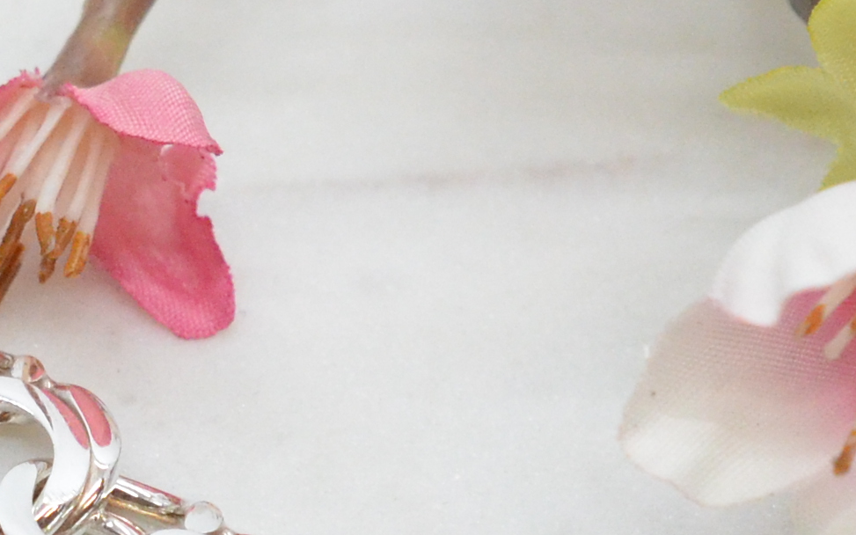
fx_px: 7208
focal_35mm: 309
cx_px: 7
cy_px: 477
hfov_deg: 6.8
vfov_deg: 4.2
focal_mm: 40
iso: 2500
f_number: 6.3
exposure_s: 1/800
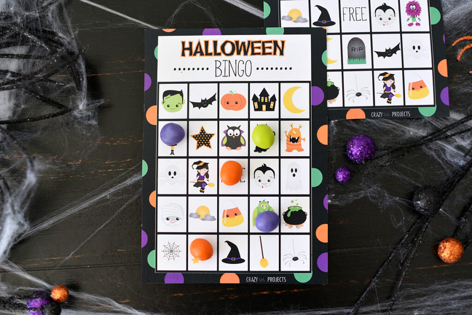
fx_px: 656
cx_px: 236
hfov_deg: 39.6
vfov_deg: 27.0
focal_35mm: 50
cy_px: 158
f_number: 3.2
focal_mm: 50
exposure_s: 1/200
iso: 400
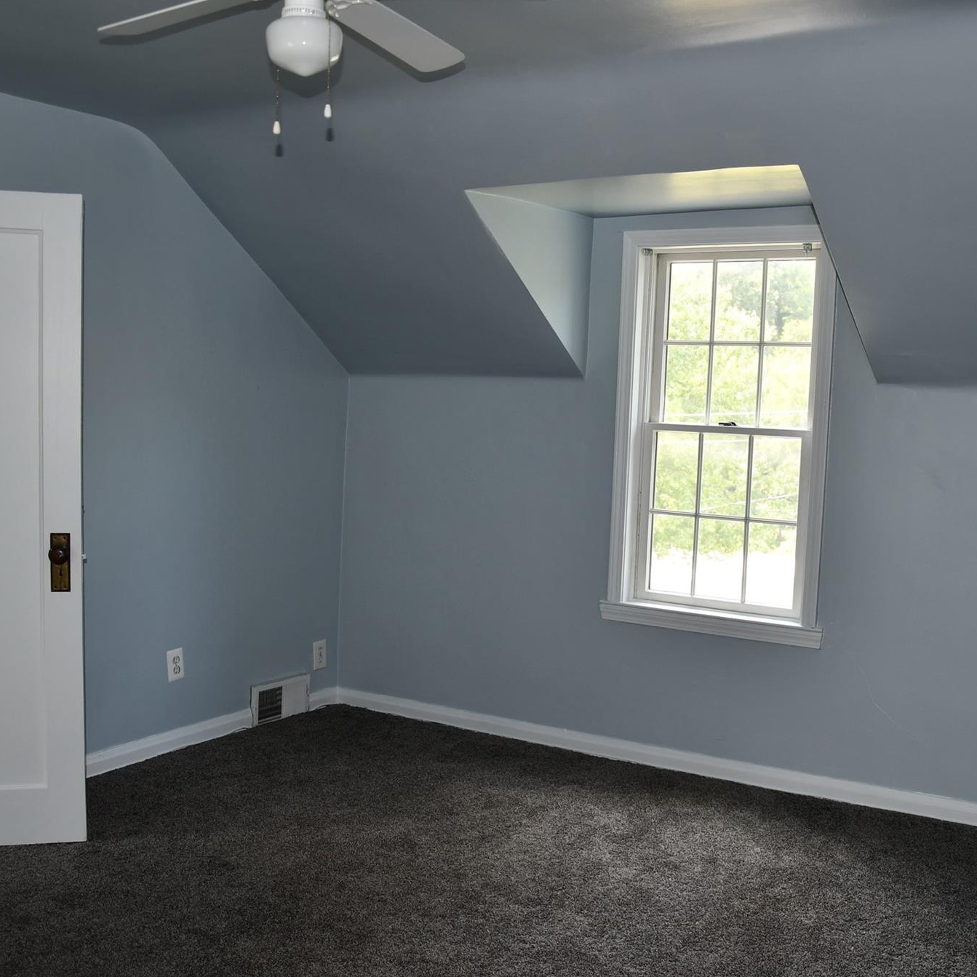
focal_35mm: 35
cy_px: 494
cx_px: 505
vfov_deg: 47.2
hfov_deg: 47.2
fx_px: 1118
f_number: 3.5
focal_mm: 18
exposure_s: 1/80
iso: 400
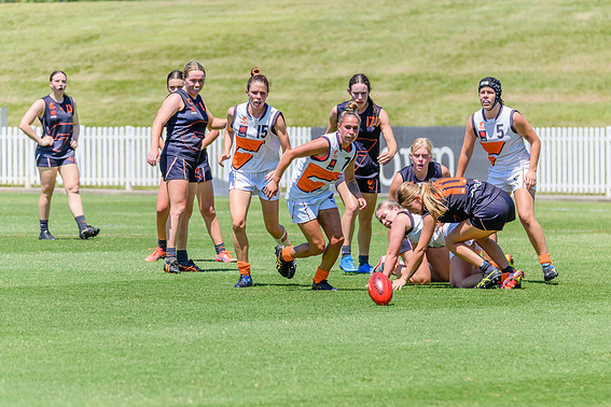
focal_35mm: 370
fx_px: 6279
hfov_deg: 5.6
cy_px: 231
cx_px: 341
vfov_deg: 3.7
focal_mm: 320
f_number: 8
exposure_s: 1/2000
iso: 800
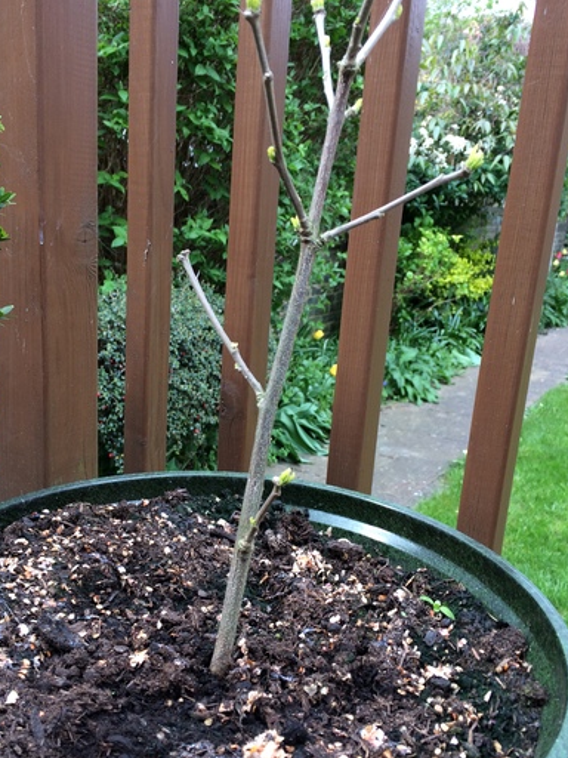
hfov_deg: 41.7
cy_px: 406
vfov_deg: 53.9
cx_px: 243
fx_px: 744
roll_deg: -2.7
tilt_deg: -16.6
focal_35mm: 34
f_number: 2.2
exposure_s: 1/100
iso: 40
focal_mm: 4.15
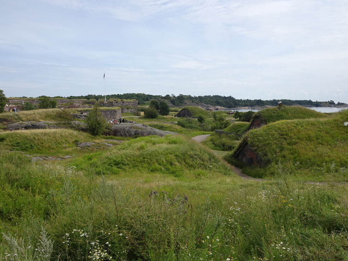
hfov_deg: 56.8
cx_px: 175
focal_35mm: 32
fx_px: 322
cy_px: 127
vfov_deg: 44.1
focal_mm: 5.26
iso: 80
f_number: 4
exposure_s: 1/800
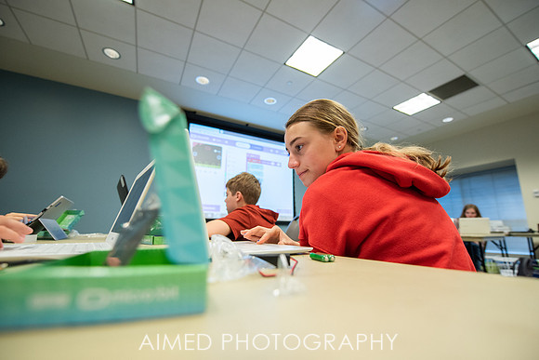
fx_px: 227
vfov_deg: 76.7
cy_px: 180
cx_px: 270
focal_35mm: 15
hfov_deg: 99.8
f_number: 2.8
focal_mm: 14
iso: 800
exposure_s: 1/250
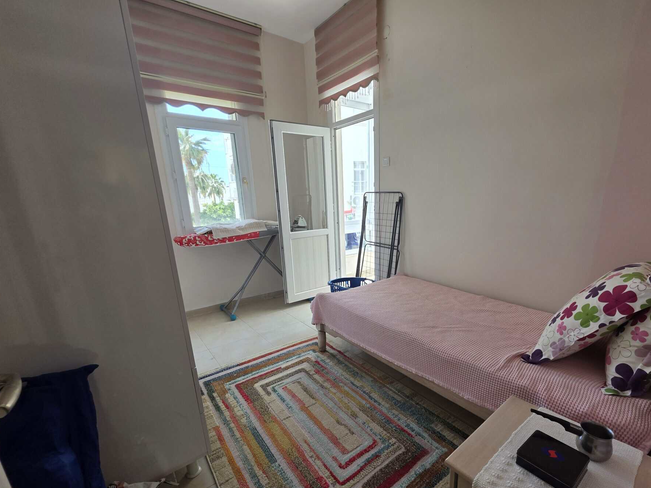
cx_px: 347
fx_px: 282
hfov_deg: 98.0
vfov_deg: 81.2
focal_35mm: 15
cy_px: 281
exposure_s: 1/100
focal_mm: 2.2
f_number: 1.9
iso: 50
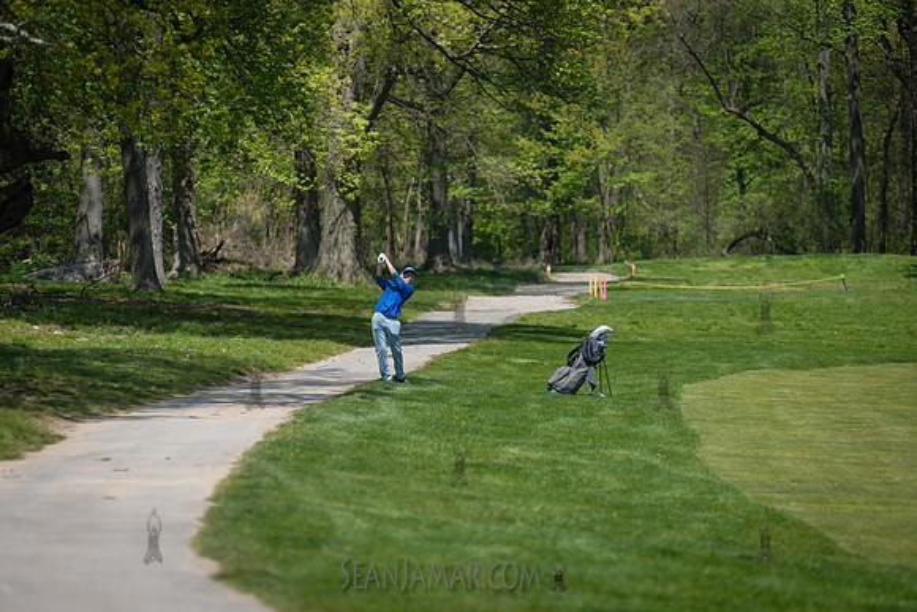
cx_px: 458
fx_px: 5095
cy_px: 306
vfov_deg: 6.9
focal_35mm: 200
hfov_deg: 10.3
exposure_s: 1/1250
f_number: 3.5
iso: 100
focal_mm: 200
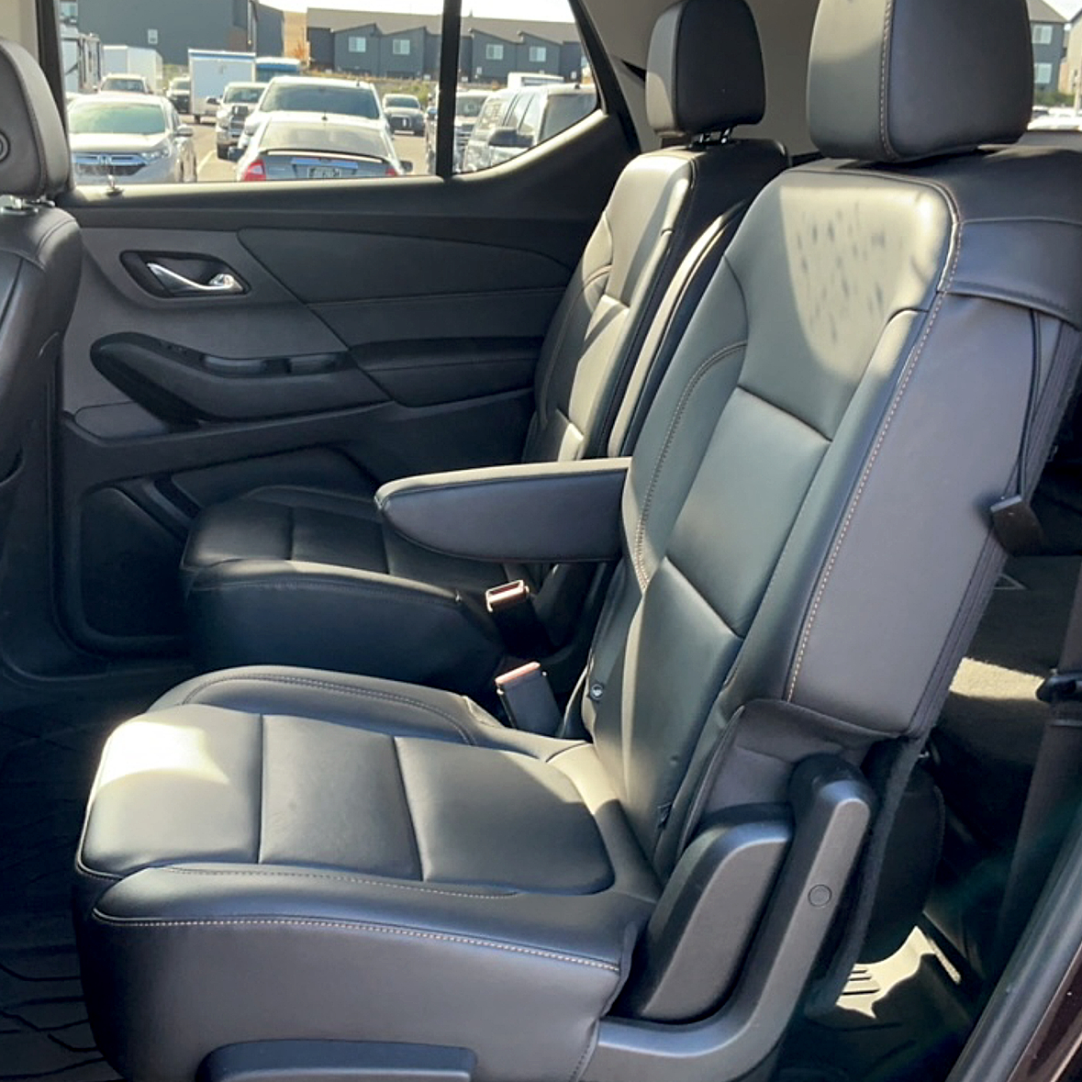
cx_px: 492
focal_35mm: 36
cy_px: 541
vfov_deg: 46.0
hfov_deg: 46.0
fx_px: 1273
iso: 40
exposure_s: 1/60
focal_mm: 3
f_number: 1.8
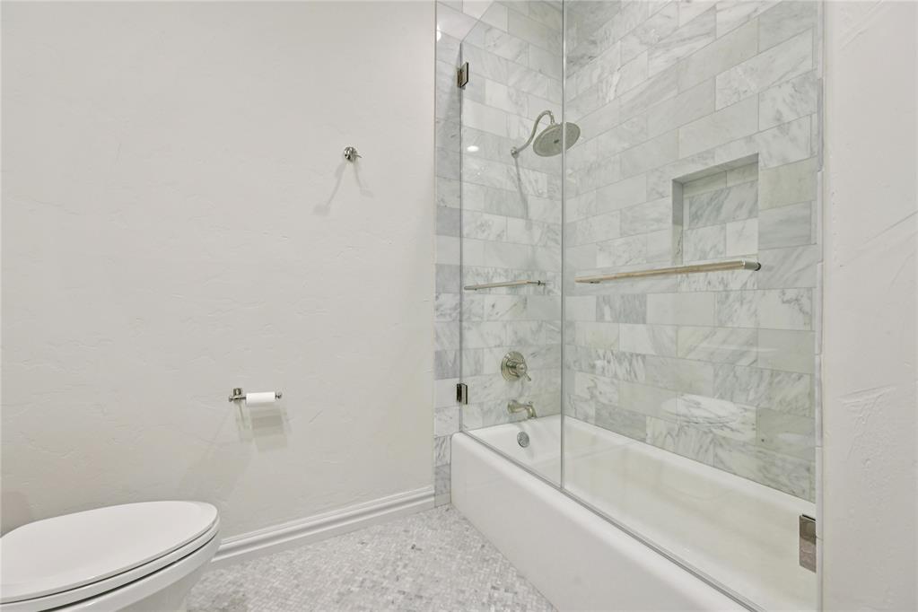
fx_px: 357
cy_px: 306
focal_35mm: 14
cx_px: 459
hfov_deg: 104.3
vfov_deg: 81.2
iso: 250
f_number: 7.1
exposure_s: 1/40
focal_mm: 14
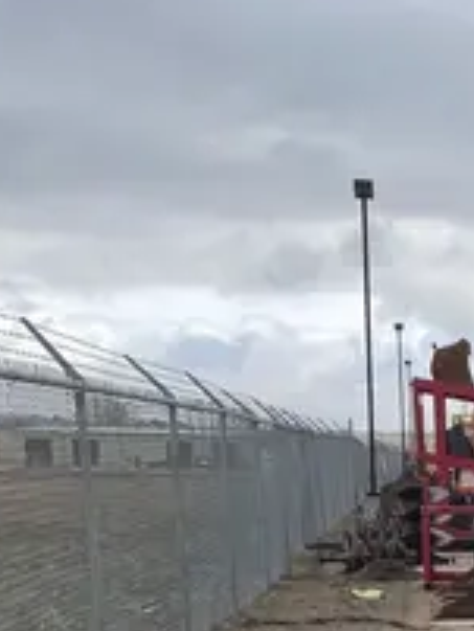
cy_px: 802
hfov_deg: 14.5
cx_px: 716
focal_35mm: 95
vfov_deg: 19.2
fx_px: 1733
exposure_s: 1/1453
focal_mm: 4.2
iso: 32
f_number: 1.6
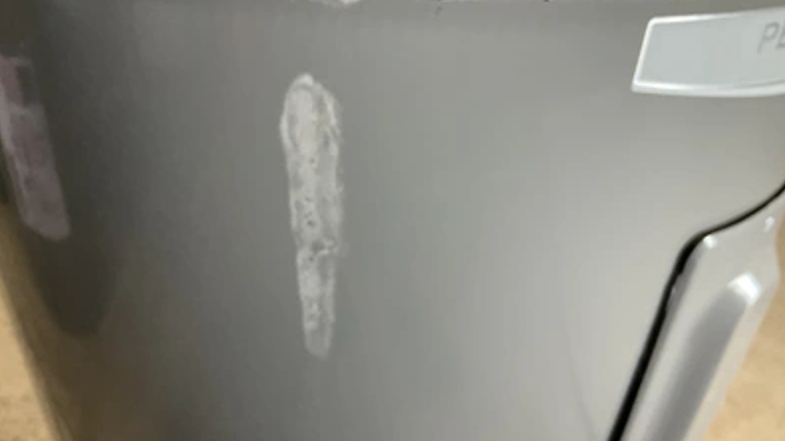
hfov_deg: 61.0
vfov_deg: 36.6
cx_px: 392
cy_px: 230
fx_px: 666
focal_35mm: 32
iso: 125
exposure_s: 1/60
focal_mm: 3
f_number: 1.8
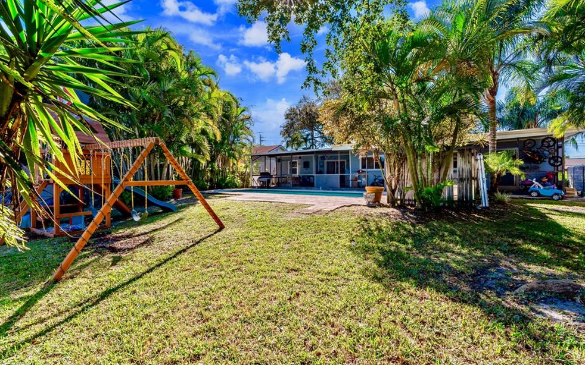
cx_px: 282
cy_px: 178
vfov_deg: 68.0
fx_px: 271
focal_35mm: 17
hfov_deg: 94.3
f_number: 9
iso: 125
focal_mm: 16
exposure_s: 1/250
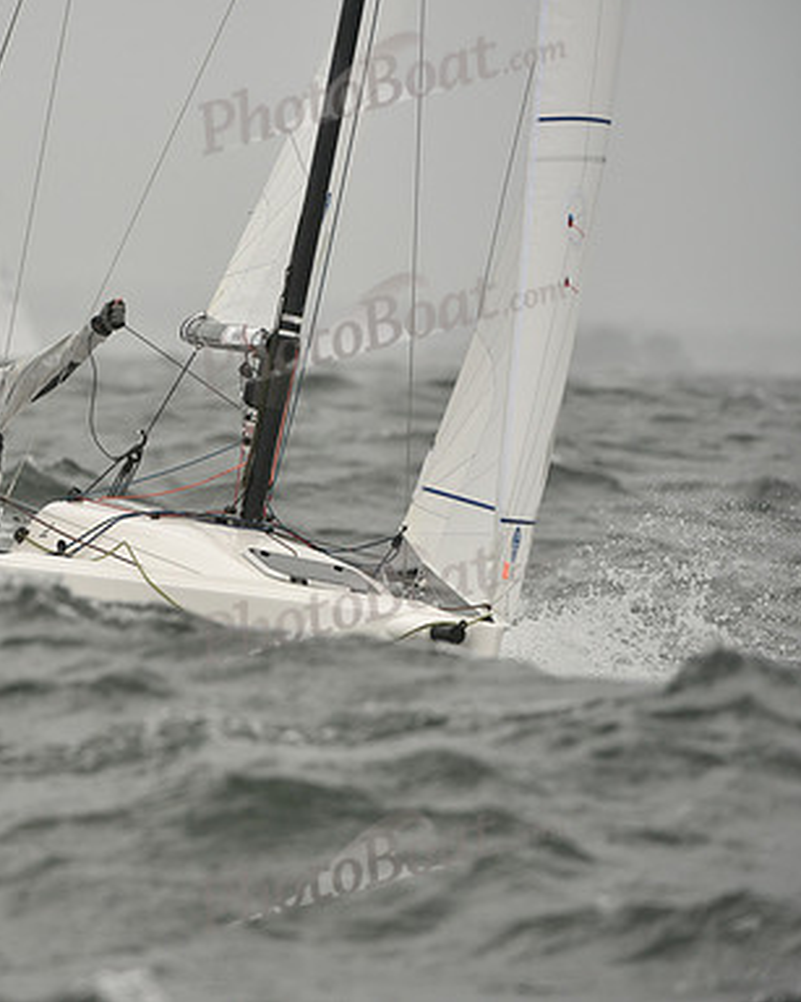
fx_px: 15119
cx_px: 65
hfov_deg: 3.0
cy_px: 500
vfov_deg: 3.8
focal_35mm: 510
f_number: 5.6
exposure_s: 1/1000
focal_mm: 360
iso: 400
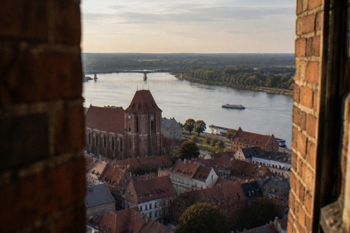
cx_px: 175
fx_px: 389
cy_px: 116
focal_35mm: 40
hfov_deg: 48.5
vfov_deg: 33.4
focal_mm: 40
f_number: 11
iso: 320
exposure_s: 1/80
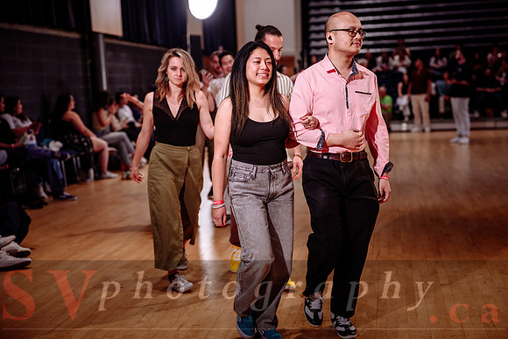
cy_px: 170
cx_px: 254
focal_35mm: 56
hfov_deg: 35.6
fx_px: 790
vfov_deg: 24.2
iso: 1250
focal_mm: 56
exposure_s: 1/250
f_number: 2
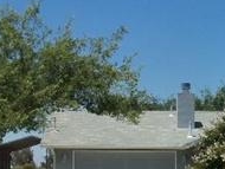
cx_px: 235
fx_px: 761
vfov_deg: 12.6
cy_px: 151
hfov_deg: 16.4
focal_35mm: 117
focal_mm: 5.2
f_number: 8.6
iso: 80
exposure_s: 1/250
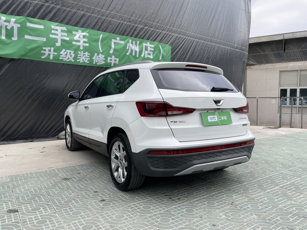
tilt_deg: -4.4
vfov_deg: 53.1
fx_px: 231
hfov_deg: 67.3
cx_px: 154
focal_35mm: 26
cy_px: 115
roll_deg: -1.2
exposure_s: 1/640
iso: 32
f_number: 1.6
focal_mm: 4.2
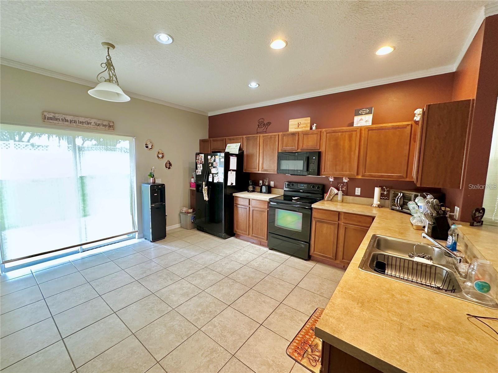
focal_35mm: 14
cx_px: 249
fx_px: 201
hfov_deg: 102.1
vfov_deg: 85.6
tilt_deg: -6.1
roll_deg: -1.3
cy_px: 186
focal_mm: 2.22
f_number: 2.2
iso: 320
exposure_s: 1/60
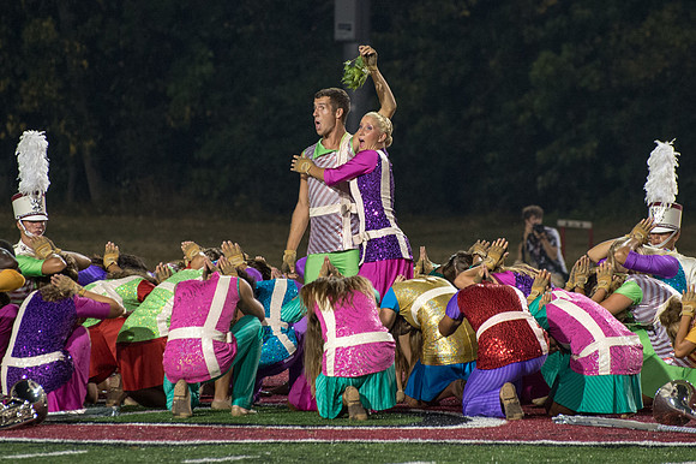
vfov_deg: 4.1
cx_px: 373
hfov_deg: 6.2
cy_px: 178
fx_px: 6473
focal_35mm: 335
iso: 4000
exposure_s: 1/200
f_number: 5.3
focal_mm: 220
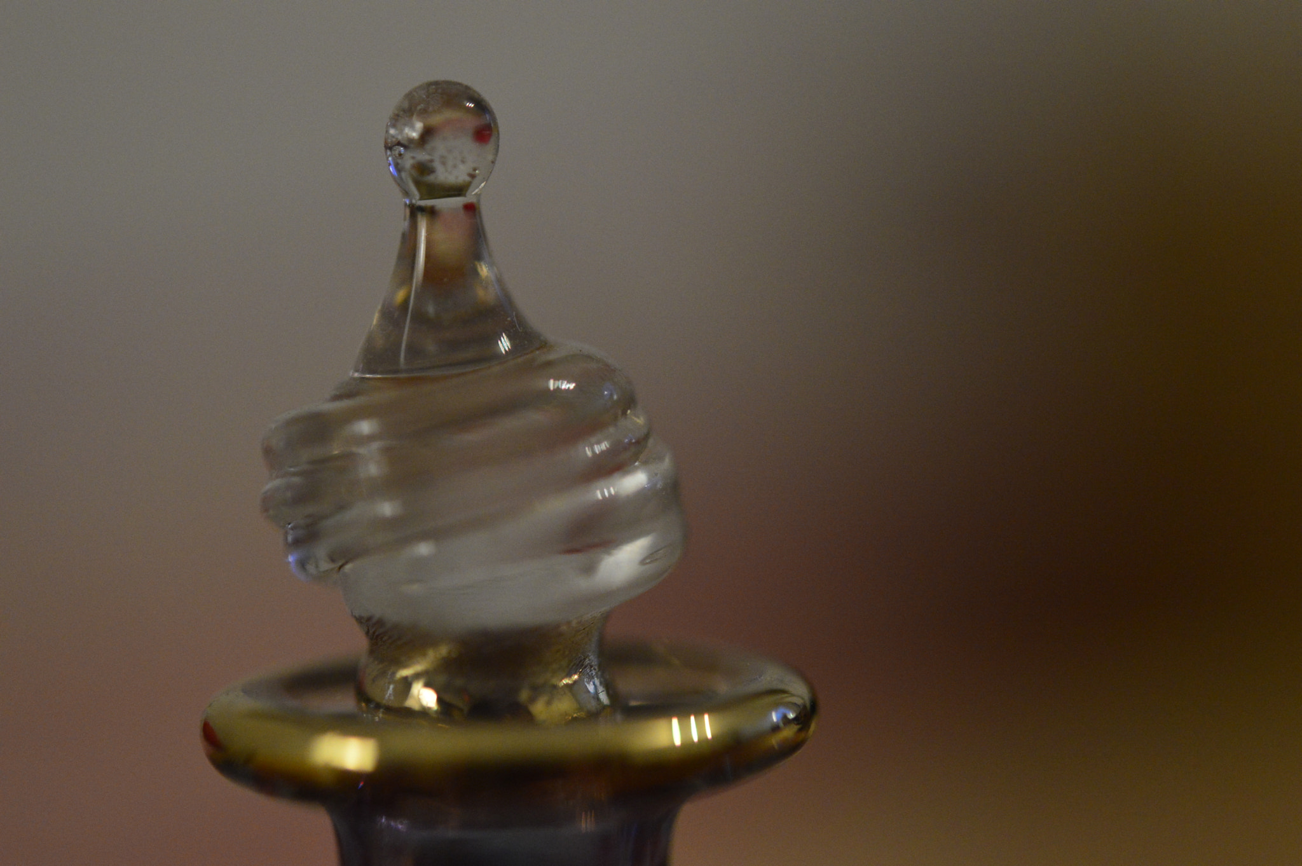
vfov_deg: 15.2
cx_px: 651
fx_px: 3252
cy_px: 433
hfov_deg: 22.6
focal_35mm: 90
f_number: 4
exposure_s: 1/80
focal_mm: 60
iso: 2000
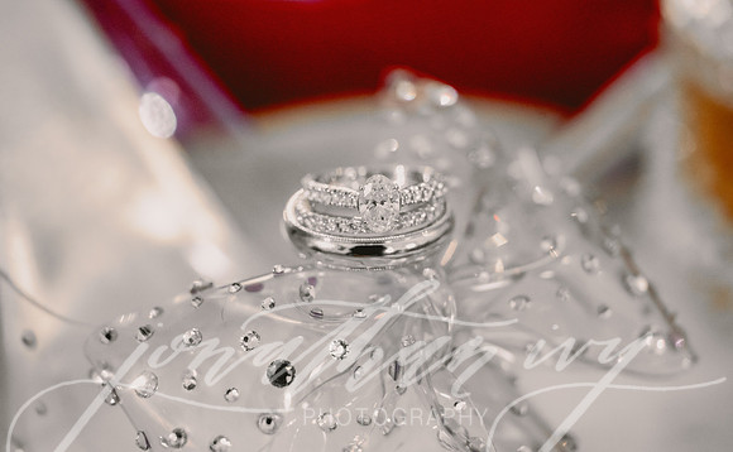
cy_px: 208
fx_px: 1424
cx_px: 366
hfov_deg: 28.9
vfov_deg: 18.0
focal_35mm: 72
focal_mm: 70
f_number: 5
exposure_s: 1/125
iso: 3200
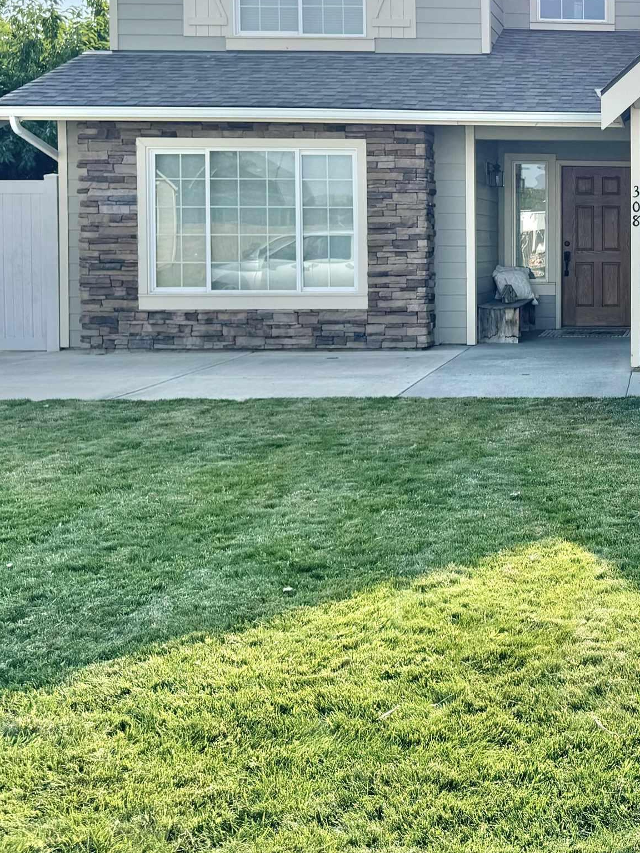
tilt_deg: -1.5
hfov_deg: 27.5
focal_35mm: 48
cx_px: 718
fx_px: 1183
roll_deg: +0.0
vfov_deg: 39.1
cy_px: 268
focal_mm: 6.76
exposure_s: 1/2370
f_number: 1.78
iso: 80
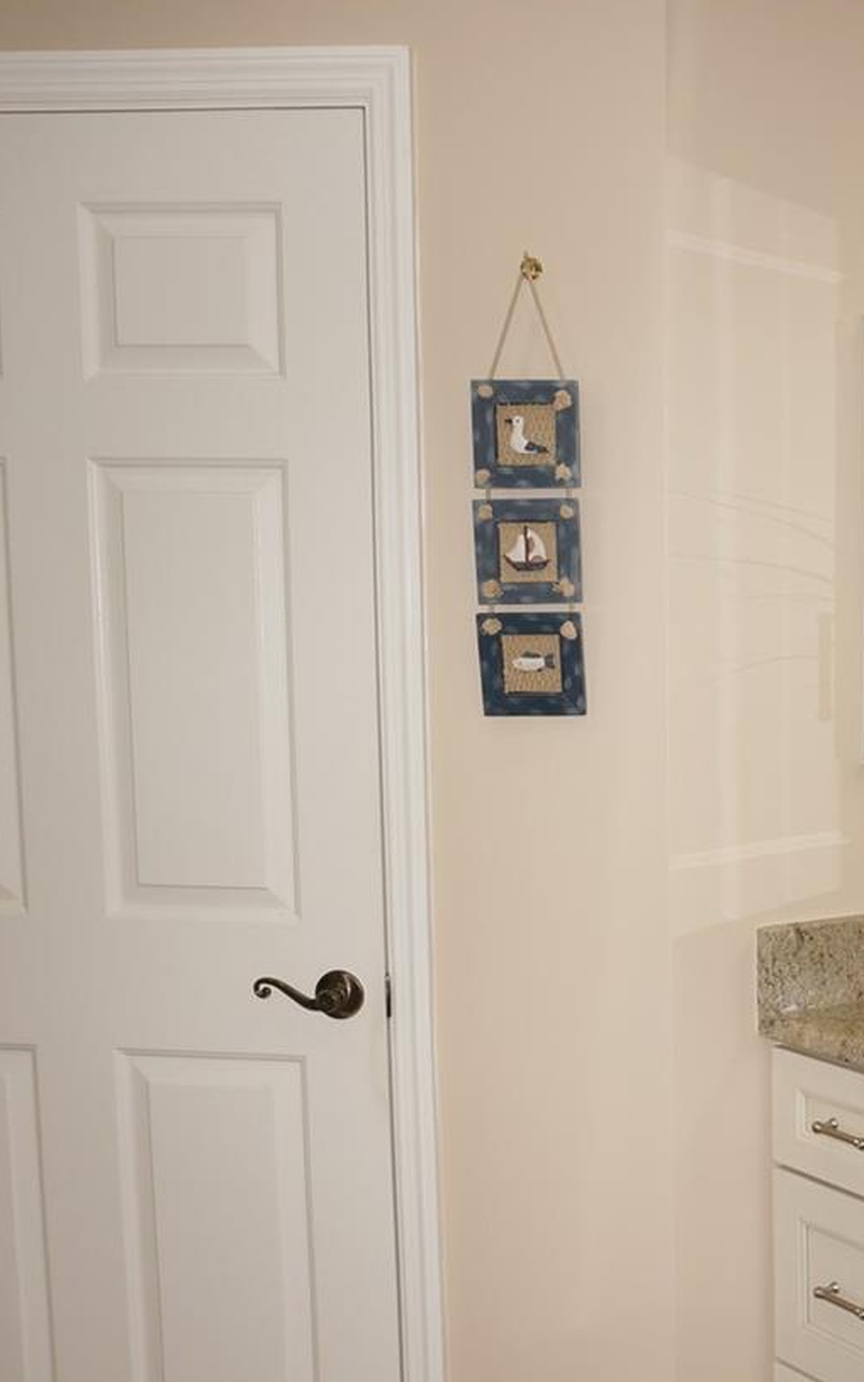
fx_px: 1808
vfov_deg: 41.5
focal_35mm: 48
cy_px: 859
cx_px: 968
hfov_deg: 24.9
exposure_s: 1/60
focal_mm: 16
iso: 100
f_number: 4.5
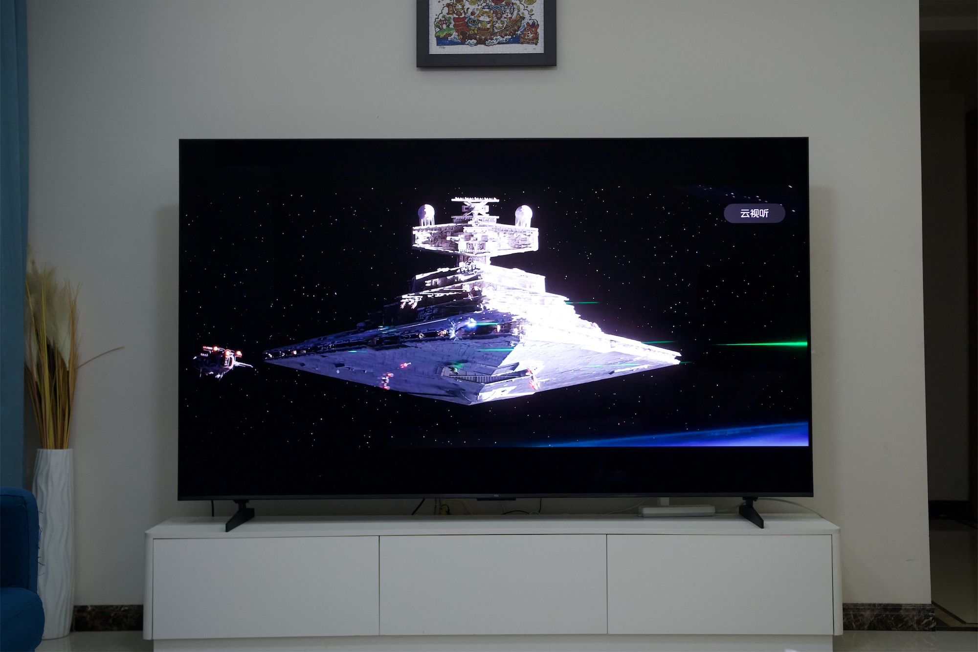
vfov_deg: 29.9
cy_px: 326
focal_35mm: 45
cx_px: 489
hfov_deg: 43.6
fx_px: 1223
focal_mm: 45
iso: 2000
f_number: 4
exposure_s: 1/160
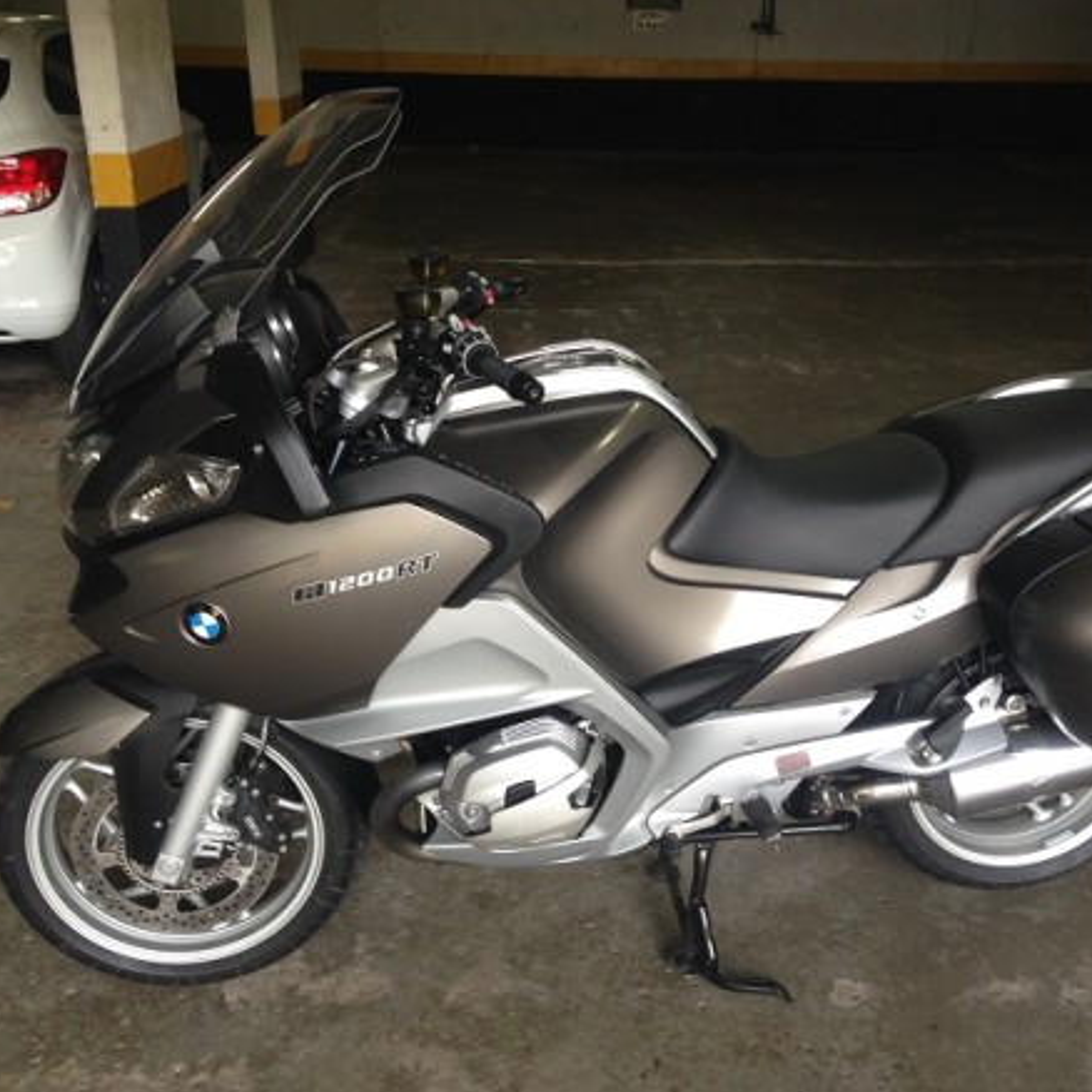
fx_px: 1428
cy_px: 536
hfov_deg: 41.6
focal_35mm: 40
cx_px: 668
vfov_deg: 41.9
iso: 80
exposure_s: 1/20
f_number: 2.4
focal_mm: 4.12
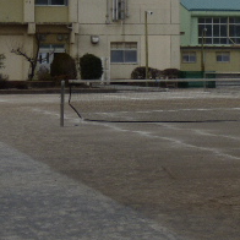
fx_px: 1043
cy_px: -7
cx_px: 208
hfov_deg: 13.0
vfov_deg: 12.9
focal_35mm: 133
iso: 100
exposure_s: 1/1000
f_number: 3.8
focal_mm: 8.24
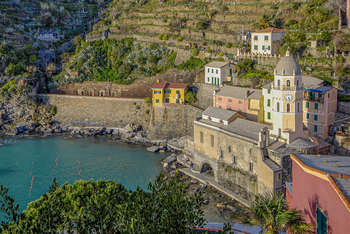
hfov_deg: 43.5
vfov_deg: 30.5
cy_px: 95
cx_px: 102
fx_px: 428
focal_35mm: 44
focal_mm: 20
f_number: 11
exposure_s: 1/100
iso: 200
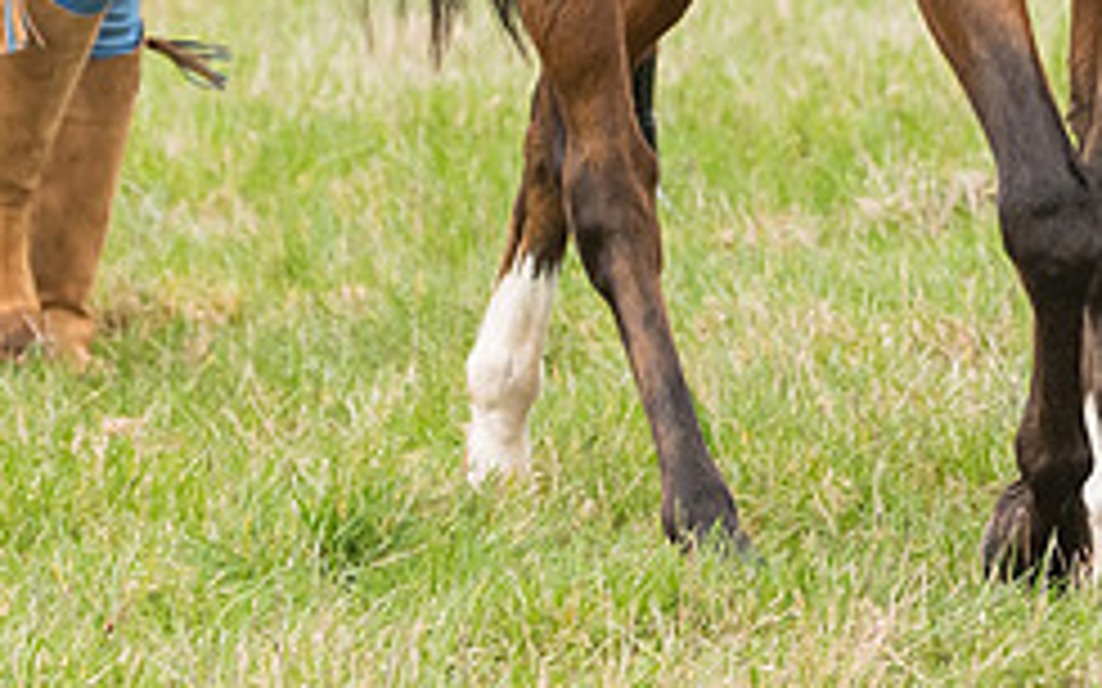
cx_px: 560
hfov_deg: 4.2
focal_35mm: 506
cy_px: -157
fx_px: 15193
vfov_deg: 2.6
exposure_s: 1/1250
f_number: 4
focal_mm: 120
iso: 400
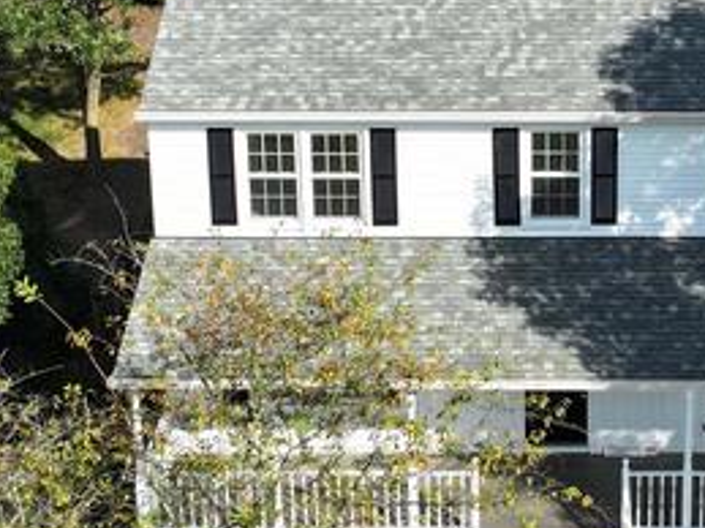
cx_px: 547
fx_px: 1934
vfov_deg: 15.5
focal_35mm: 95
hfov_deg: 20.5
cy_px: 173
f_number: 2.8
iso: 150
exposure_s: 1/200
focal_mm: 12.29
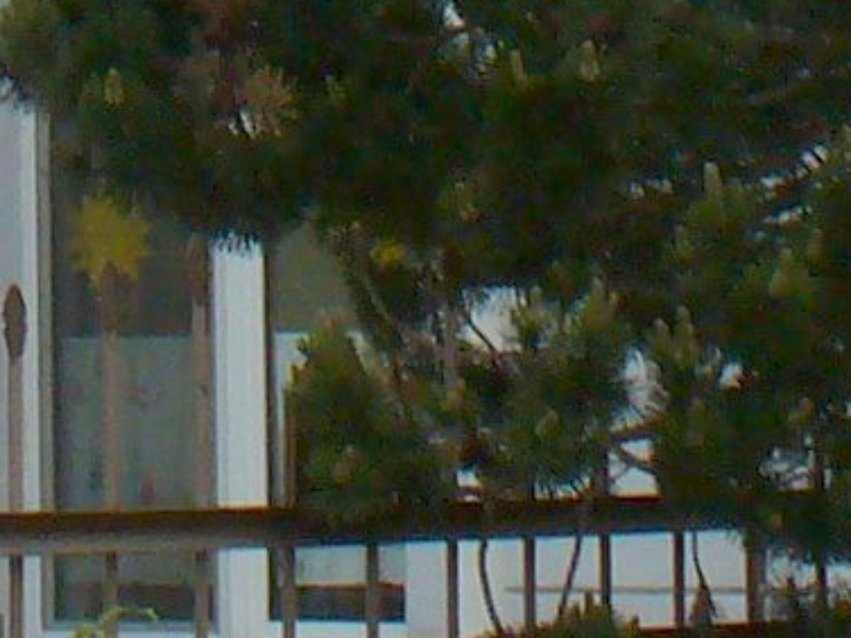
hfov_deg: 7.1
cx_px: -97
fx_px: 6810
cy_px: -1262
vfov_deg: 5.1
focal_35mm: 277
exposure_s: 1/400
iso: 80
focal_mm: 6.1
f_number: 5.6
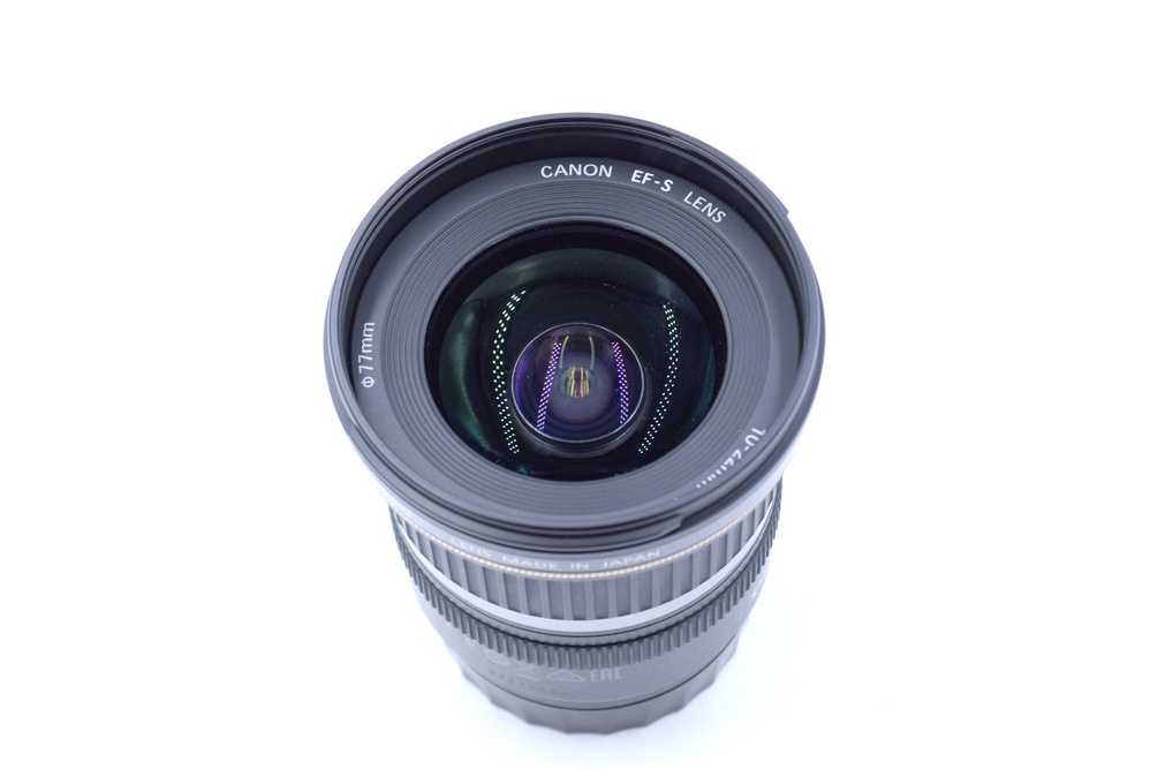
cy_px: 384
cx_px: 575
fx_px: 2637
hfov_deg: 24.6
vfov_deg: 16.6
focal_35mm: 82
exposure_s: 1/125
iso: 400
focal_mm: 55
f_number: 7.1
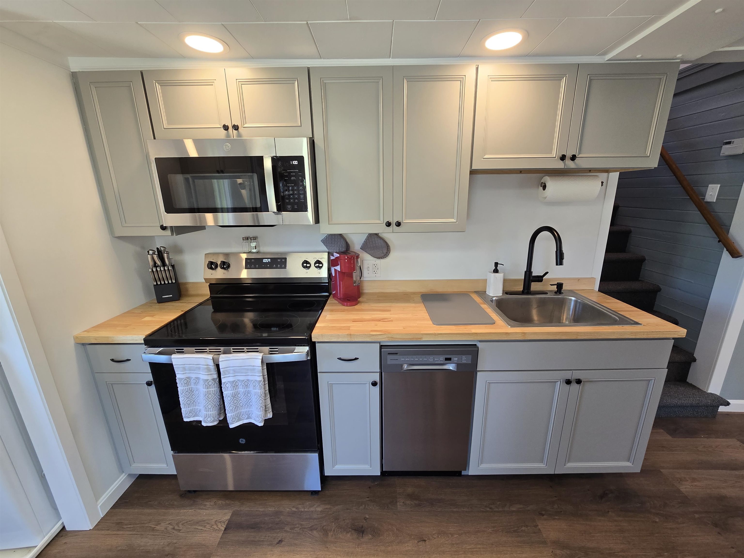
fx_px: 279
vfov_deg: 89.9
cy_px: 279
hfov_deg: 106.2
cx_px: 372
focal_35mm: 13
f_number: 2.2
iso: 125
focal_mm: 2.2
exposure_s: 1/60
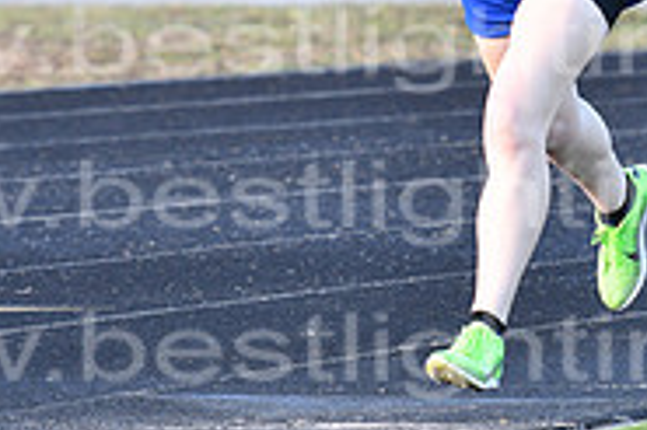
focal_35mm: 753
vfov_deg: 1.8
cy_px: -26
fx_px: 13521
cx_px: 535
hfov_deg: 2.7
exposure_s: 1/800
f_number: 4
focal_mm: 160
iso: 500
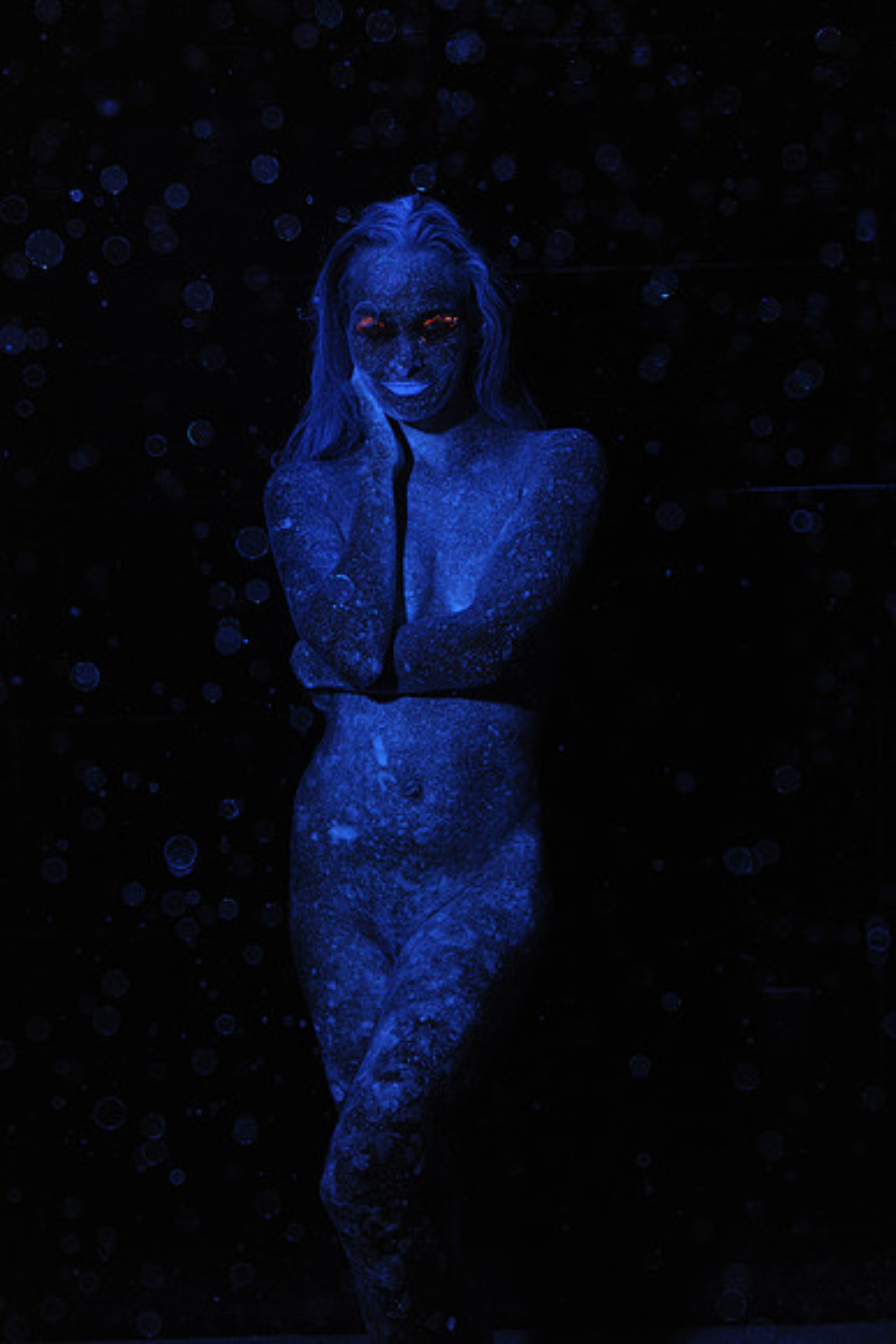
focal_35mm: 70
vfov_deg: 28.8
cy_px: 672
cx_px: 448
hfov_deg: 19.5
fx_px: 2612
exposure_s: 1/125
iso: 800
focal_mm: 70
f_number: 4
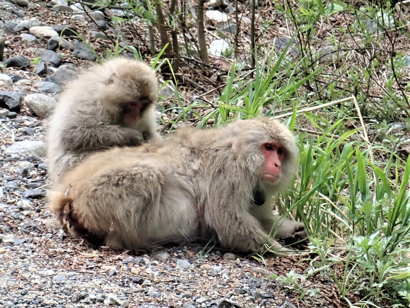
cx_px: 205
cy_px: 154
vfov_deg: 14.8
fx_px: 1184
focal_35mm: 100
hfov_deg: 19.6
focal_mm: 18
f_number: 4.9
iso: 500
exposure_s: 1/100
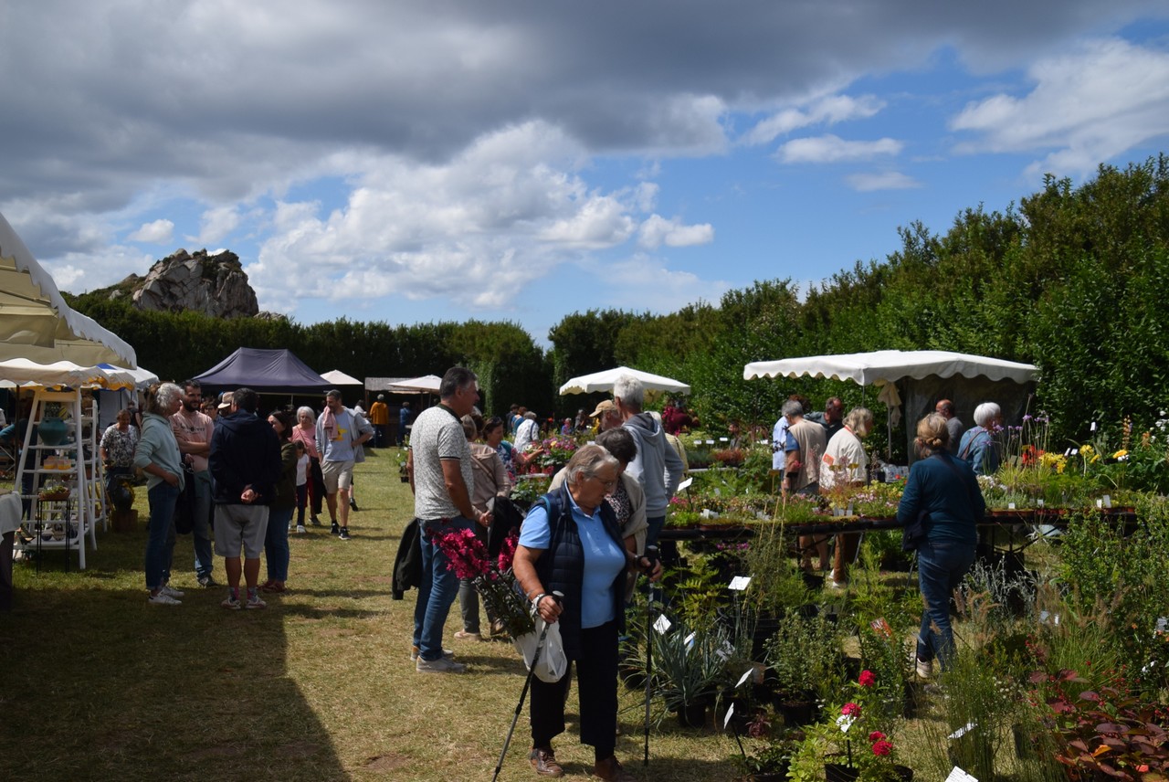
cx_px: 584
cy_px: 391
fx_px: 1121
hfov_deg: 55.1
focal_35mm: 34
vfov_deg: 38.4
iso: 200
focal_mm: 23
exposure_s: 1/400
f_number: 10
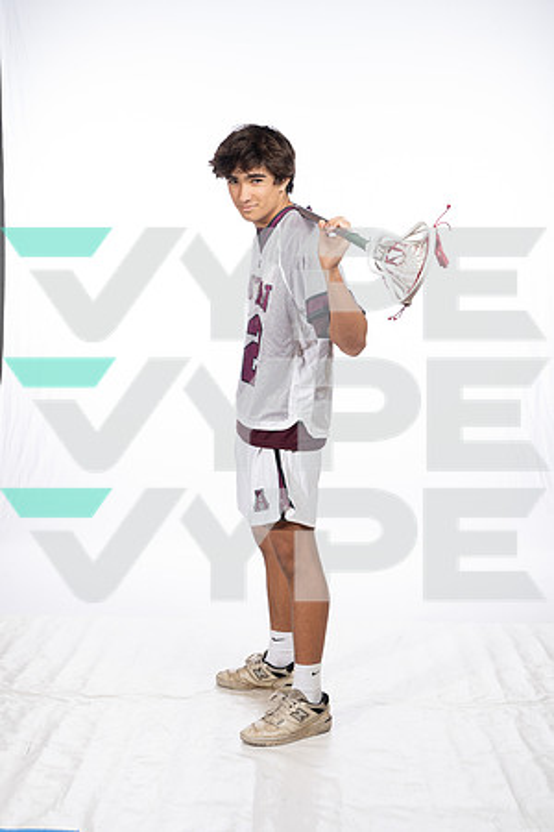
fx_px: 1154
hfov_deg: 27.0
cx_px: 277
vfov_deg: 39.6
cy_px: 416
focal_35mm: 50
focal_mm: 50
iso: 640
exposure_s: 1/250
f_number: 7.1
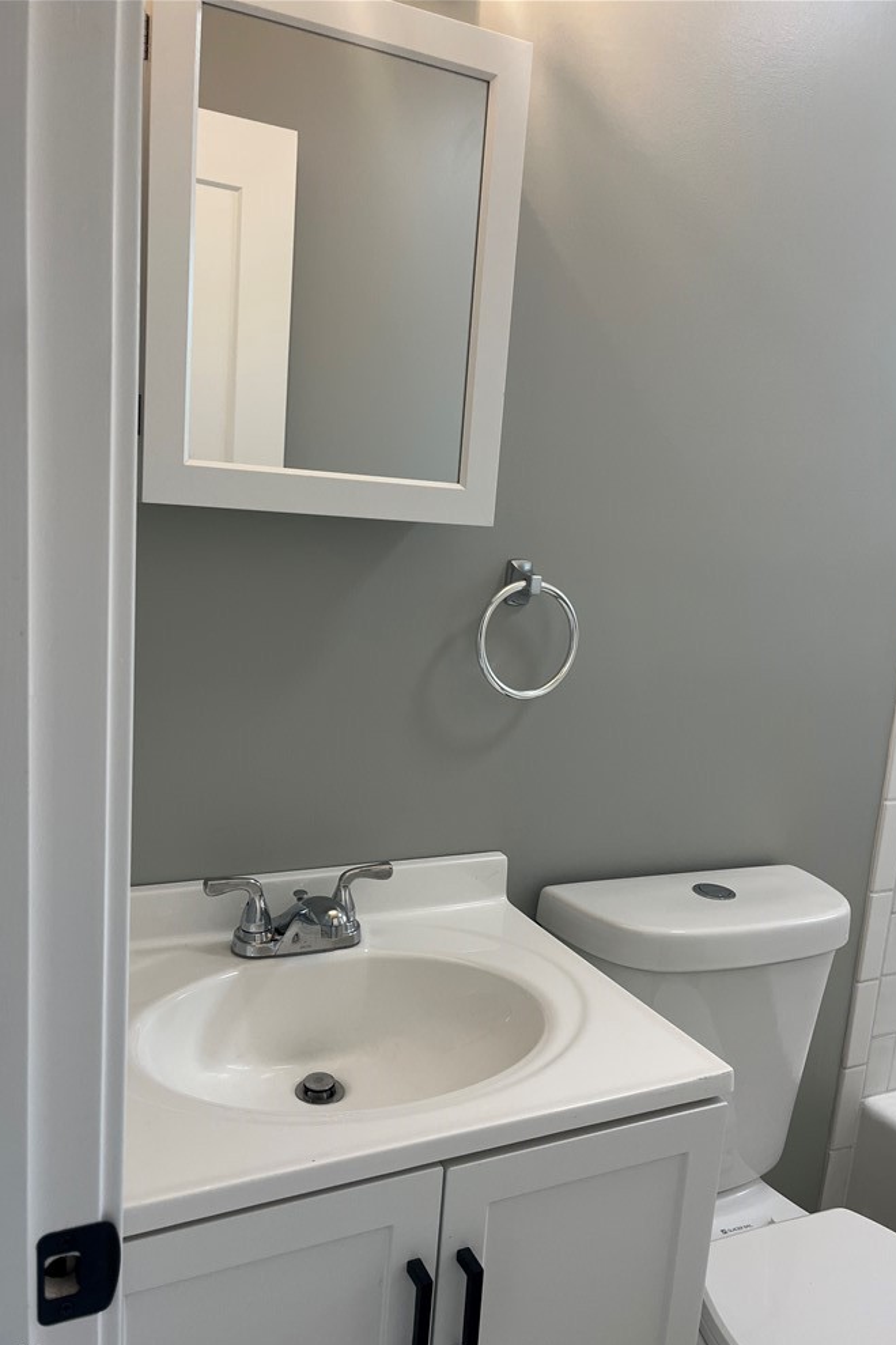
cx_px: 435
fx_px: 1046
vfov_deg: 65.5
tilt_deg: -10.5
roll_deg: -3.5
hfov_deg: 46.4
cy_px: 695
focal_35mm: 28
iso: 64
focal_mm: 5.1
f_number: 1.6
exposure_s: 1/120
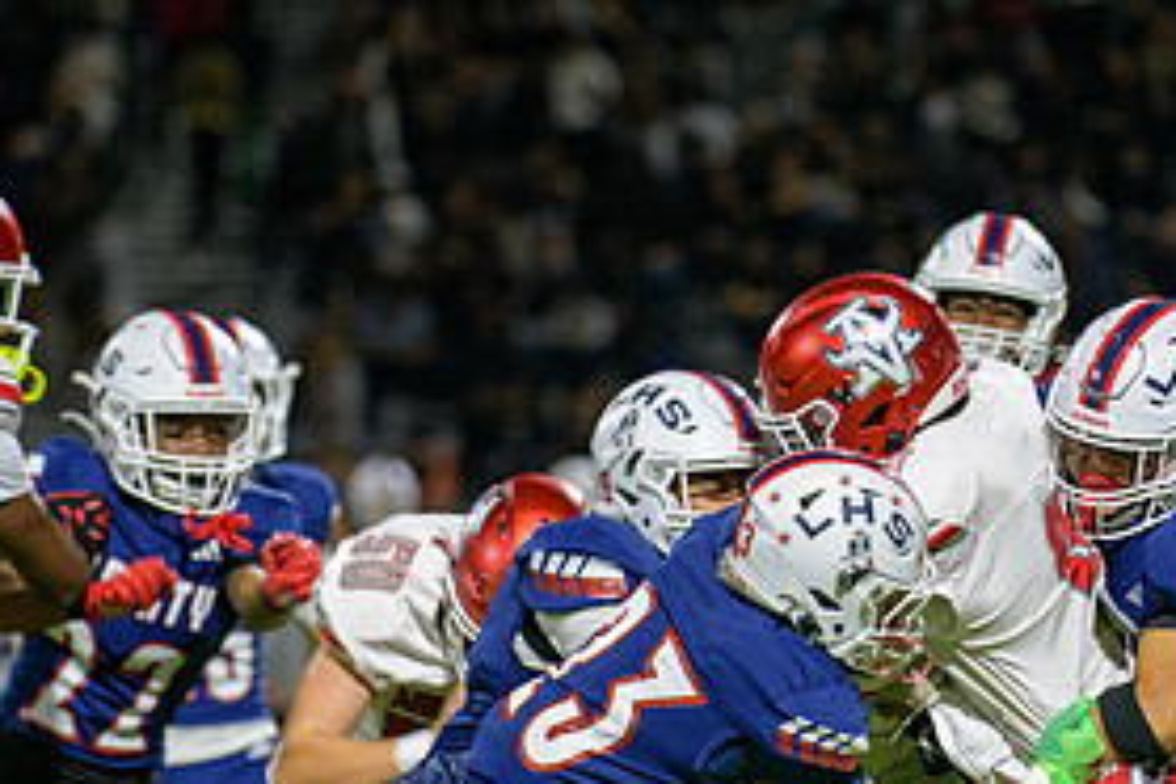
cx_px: 868
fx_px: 11530
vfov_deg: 3.9
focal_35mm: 353
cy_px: 782
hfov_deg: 5.8
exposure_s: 1/250
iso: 2000
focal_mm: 170
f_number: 2.8
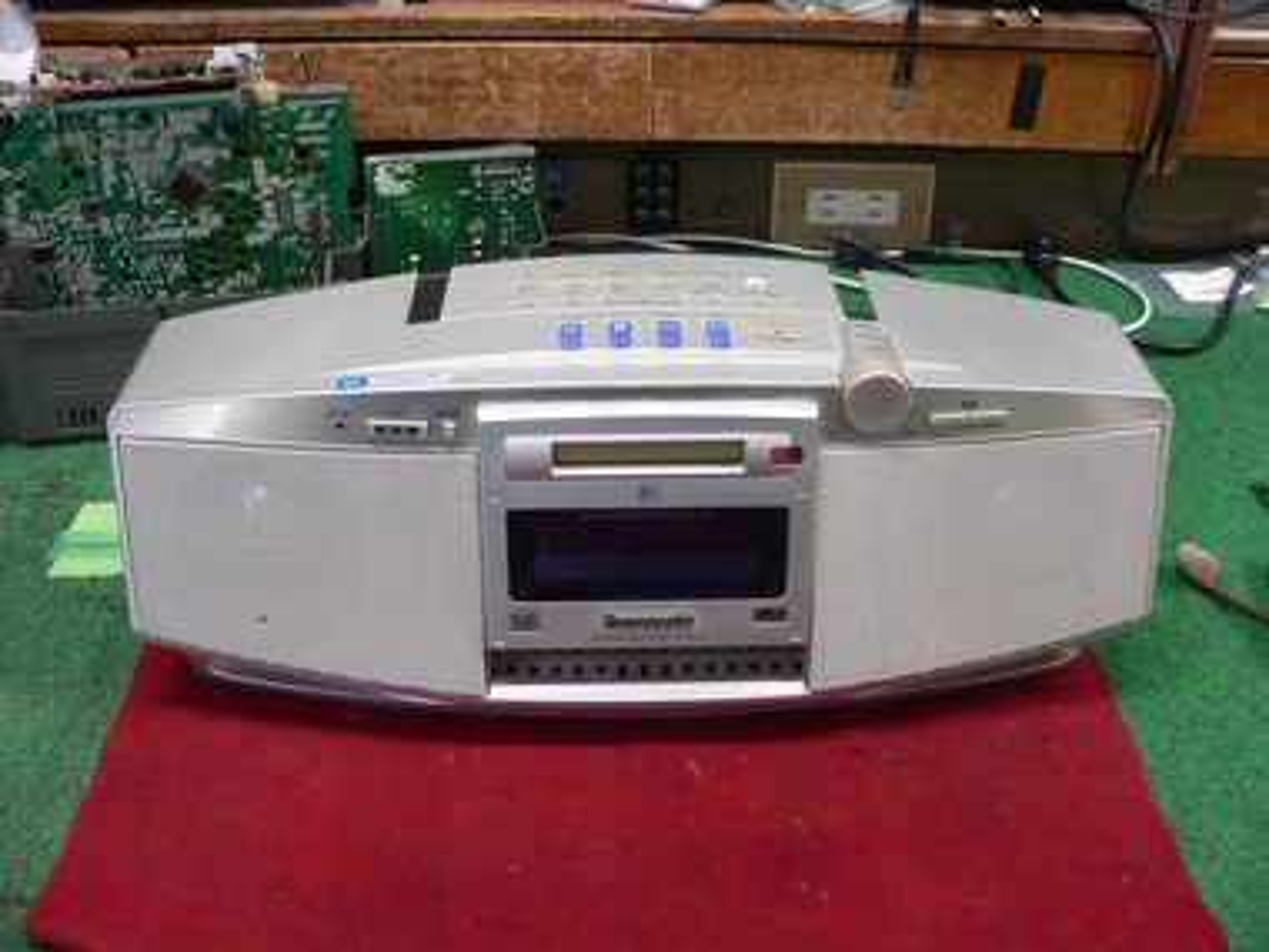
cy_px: 476
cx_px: 634
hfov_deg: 51.4
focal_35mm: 36
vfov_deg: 39.7
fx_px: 1320
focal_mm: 6
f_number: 2.8
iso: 200
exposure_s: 1/20
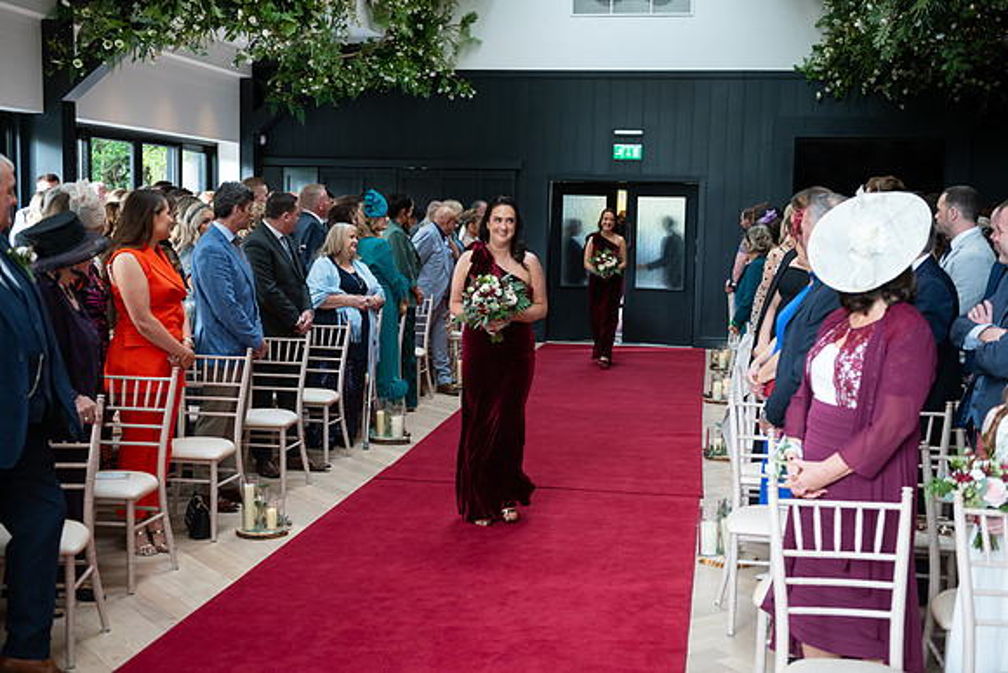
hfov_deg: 43.6
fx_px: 1260
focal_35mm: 45
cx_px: 504
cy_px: 336
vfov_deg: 29.9
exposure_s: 1/160
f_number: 3.5
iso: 640
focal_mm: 45
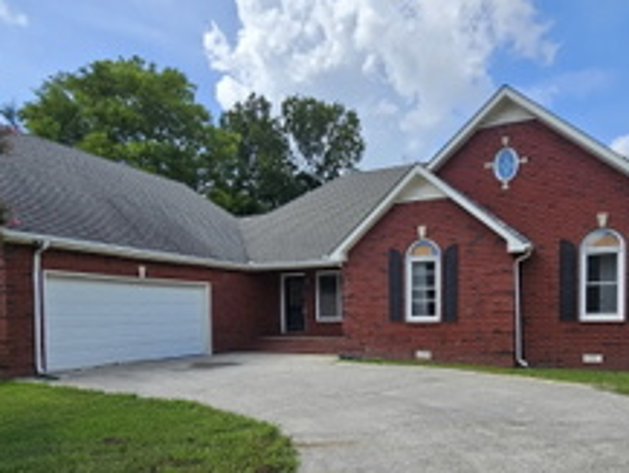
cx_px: 359
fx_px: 436
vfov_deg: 55.0
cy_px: 337
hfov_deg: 71.2
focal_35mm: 24
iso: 50
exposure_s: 1/1723
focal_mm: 2.2
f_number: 2.2
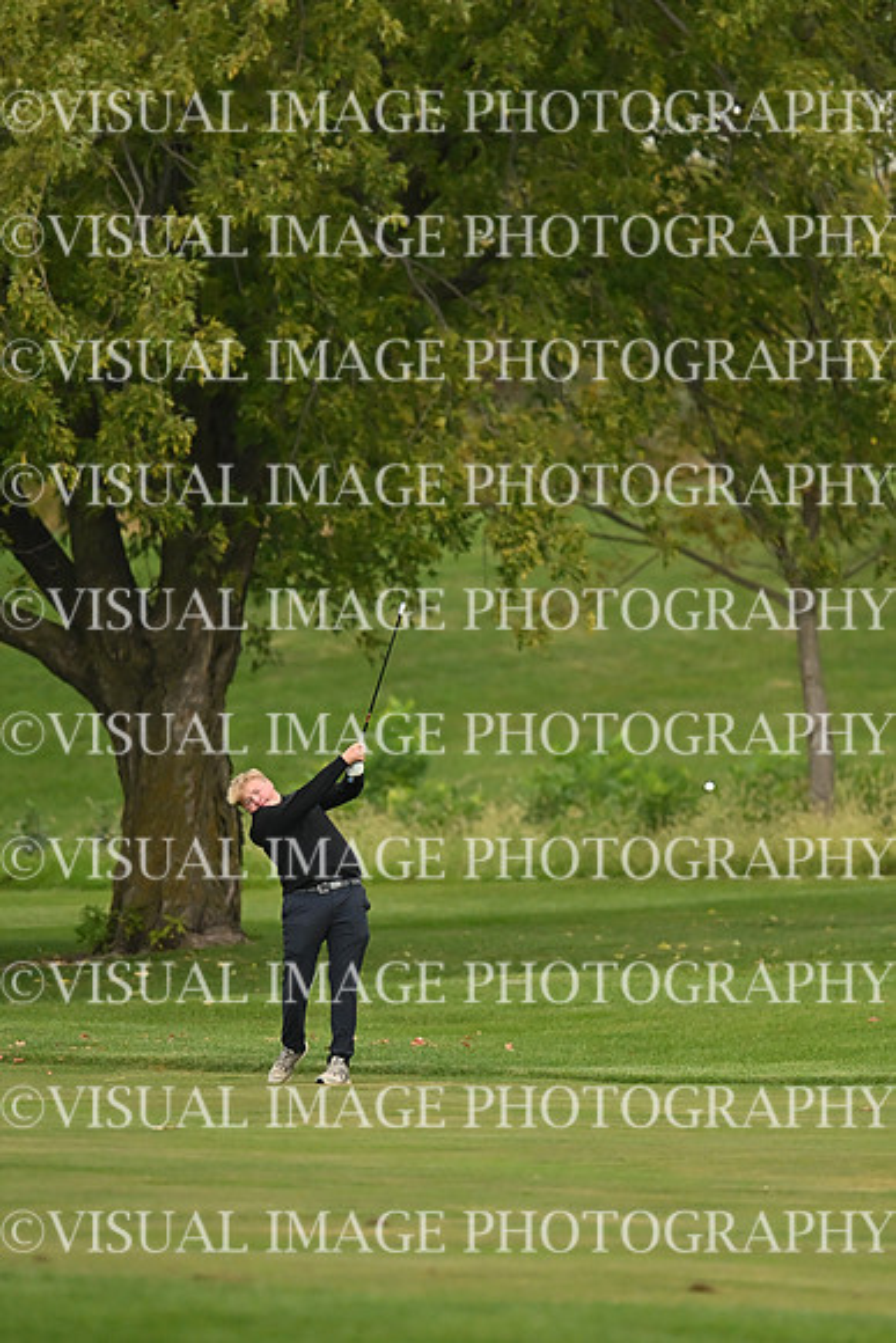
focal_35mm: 600
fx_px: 22385
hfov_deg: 2.3
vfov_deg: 3.4
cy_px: 672
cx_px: 448
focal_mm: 400
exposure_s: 1/3200
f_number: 4.5
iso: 4000
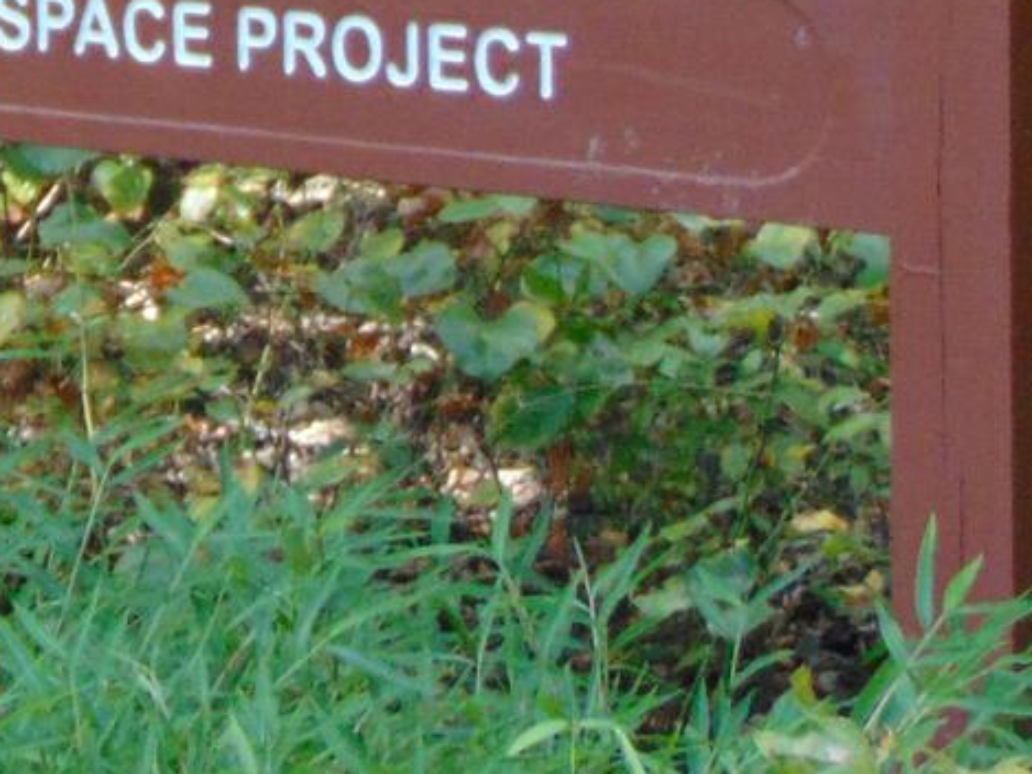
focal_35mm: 262
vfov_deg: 5.6
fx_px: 7813
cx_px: -380
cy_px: -413
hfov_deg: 7.5
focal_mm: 10.8
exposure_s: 1/125
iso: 200
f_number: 3.6
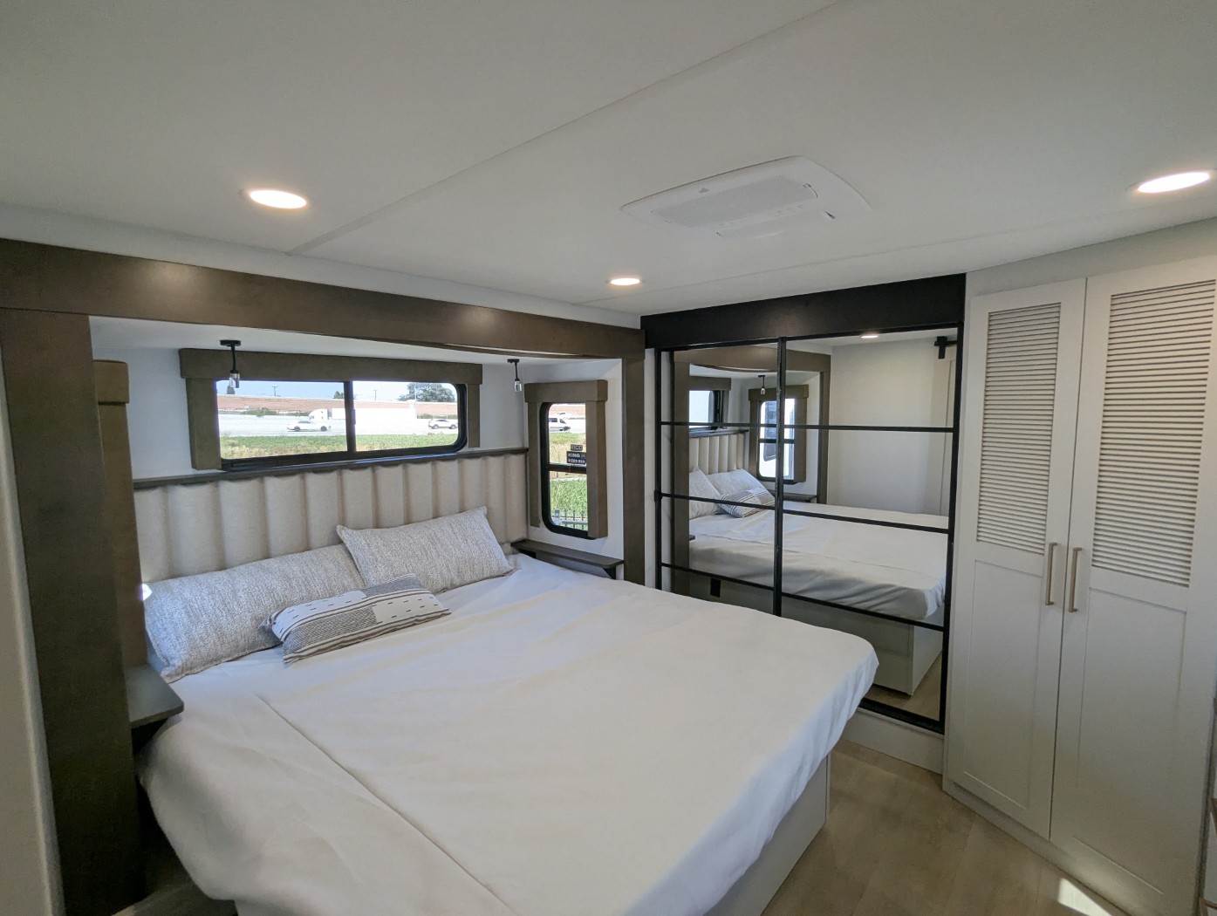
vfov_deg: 78.2
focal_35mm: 16
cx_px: 608
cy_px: 458
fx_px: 563
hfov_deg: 94.4
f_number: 2.2
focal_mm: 2.35
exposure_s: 1/169
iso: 84
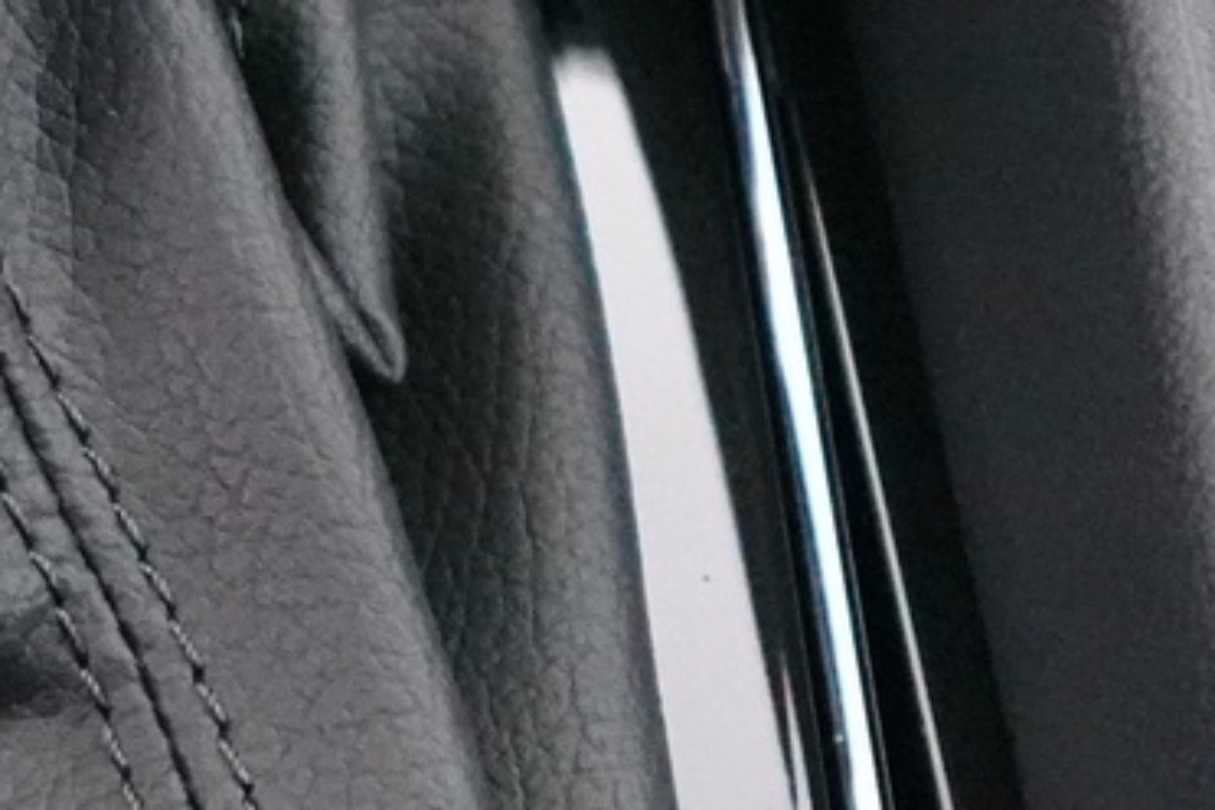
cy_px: 173
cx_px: -251
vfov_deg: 15.6
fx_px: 2936
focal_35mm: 87
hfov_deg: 21.6
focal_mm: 7.6
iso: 6400
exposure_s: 1/50
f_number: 2
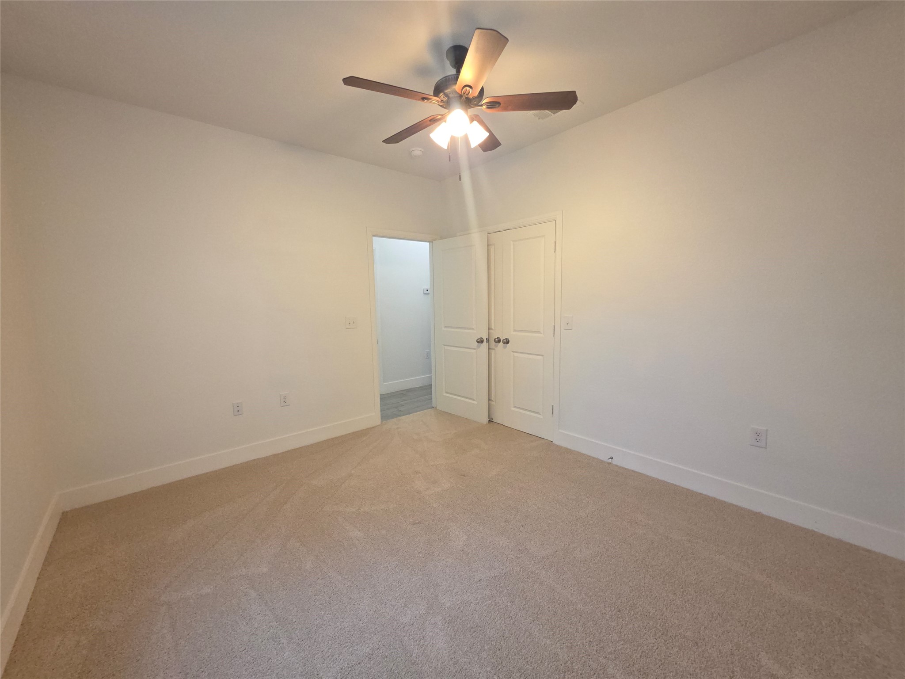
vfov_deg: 89.9
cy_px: 340
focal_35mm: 13
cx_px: 452
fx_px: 340
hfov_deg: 106.2
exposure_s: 1/60
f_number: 1.9
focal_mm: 2.2
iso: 200
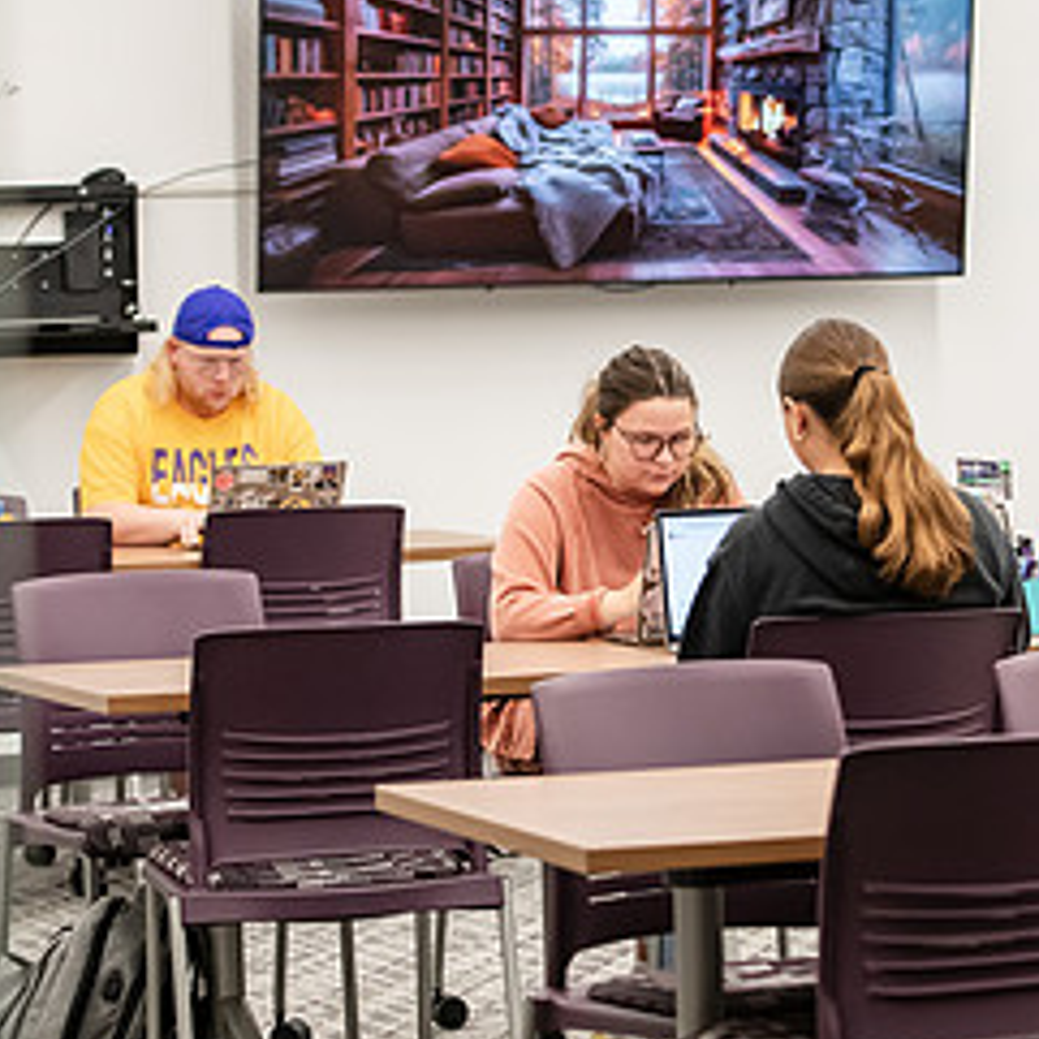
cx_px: 759
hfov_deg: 12.2
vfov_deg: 12.2
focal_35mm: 143
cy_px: 451
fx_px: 4856
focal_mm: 70
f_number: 3.2
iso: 1250
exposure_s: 1/200
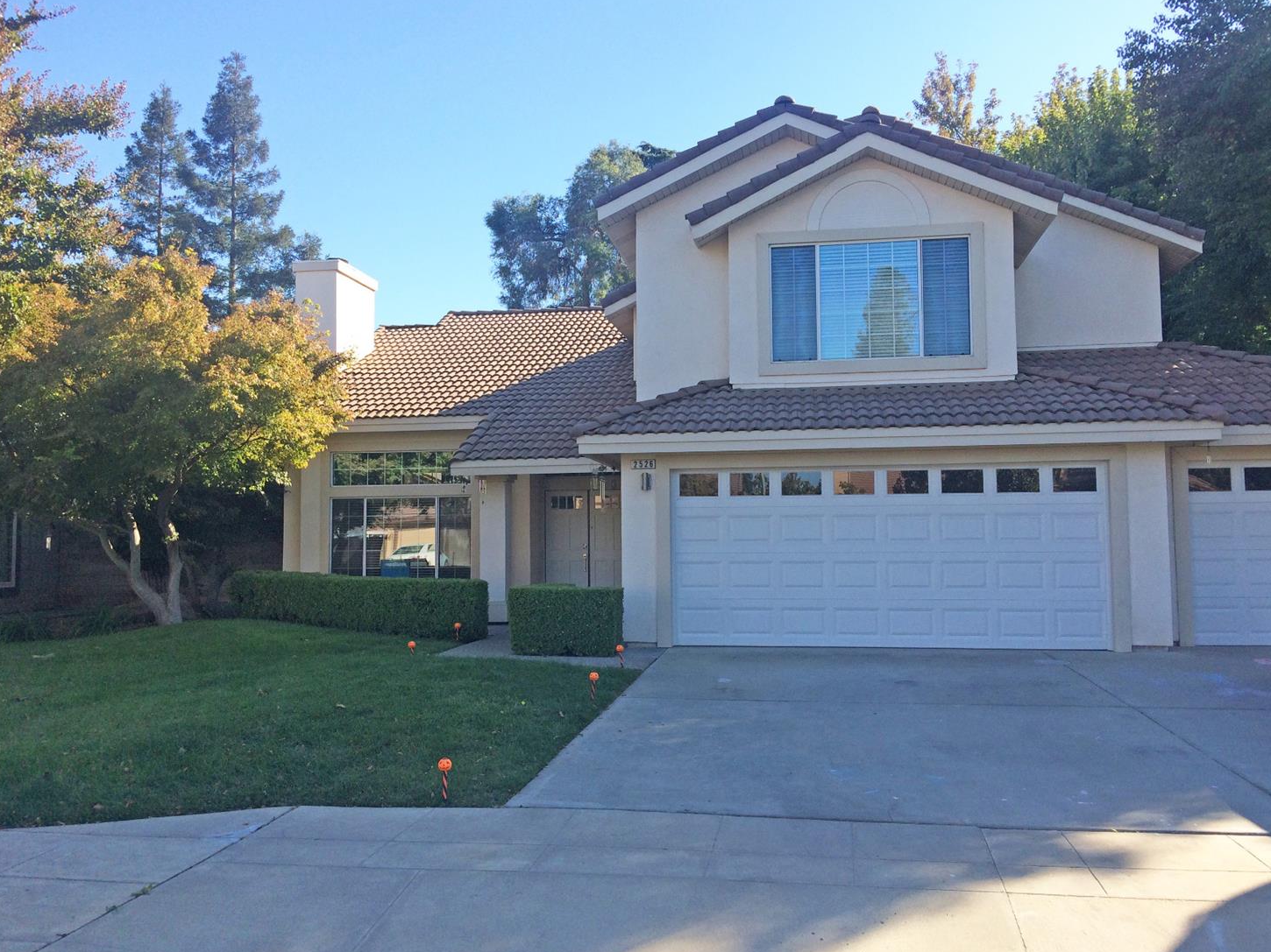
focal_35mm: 30
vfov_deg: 46.8
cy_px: 468
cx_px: 640
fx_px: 1101
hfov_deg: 60.0
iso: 32
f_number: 2.2
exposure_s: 1/912
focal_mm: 4.15
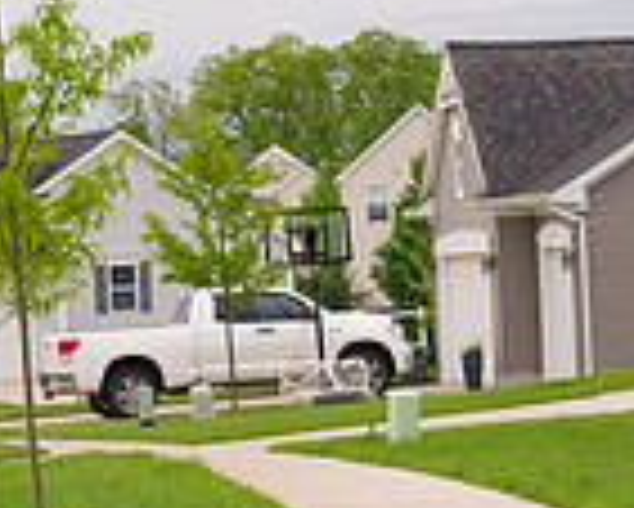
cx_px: -283
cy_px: 330
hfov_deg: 7.0
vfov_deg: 5.7
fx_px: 5089
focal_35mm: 271
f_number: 11
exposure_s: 1/1250
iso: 4000
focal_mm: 70
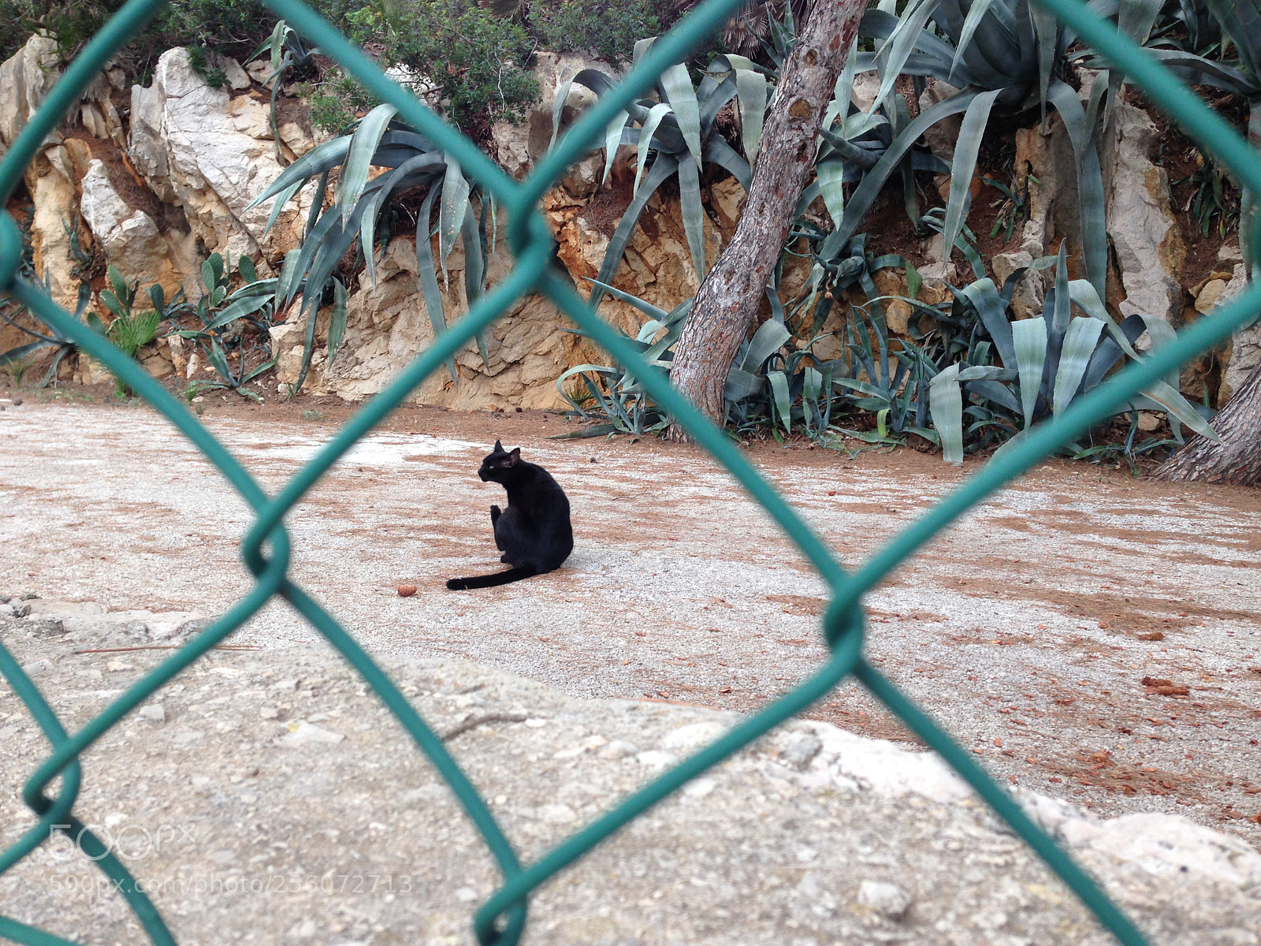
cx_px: 630
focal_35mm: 33
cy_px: 473
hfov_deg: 55.4
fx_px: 1202
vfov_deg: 42.9
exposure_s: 1/204
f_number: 2.4
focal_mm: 4.12
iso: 50
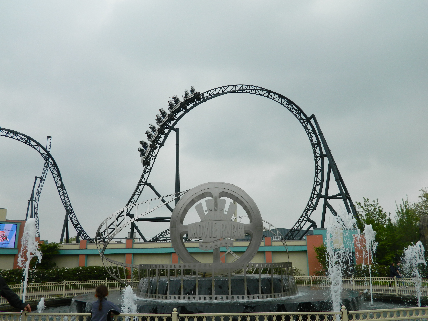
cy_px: 160
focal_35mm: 31
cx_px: 214
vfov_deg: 45.4
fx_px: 383
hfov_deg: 58.4
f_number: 3.2
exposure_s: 1/400
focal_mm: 5.6
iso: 80
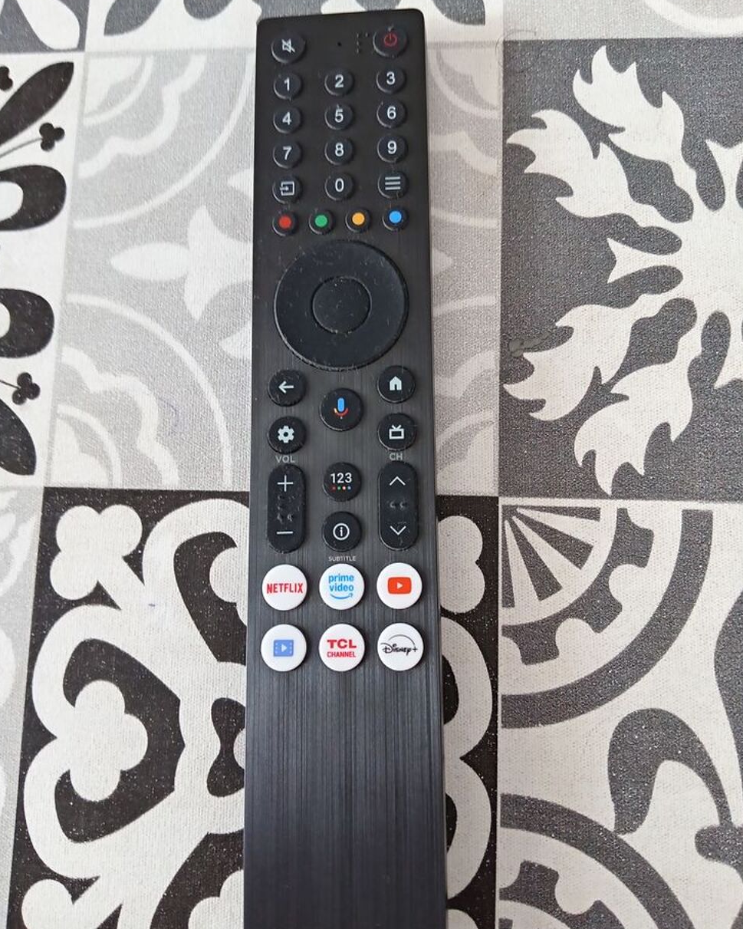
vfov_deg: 60.4
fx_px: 797
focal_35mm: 29
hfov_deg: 50.0
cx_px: 376
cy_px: 451
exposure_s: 1/20
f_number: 1.8
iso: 960
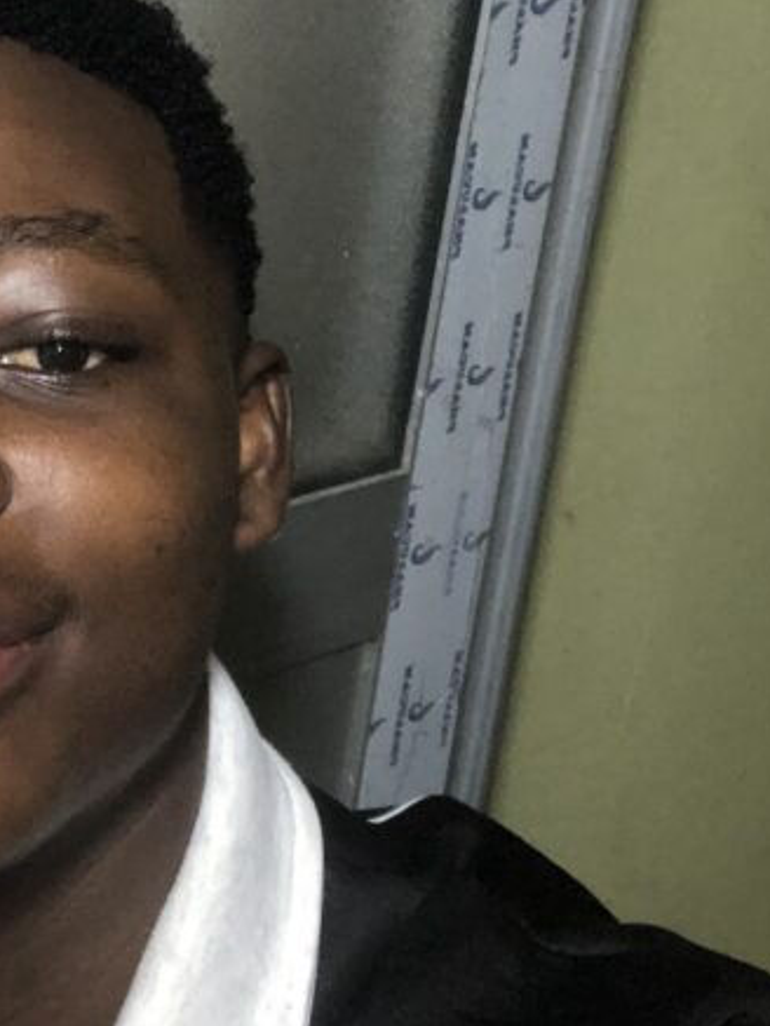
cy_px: 202
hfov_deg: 19.1
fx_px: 2223
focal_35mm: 75
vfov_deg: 25.5
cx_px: 15
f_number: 2.2
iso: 160
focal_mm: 2.87
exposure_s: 1/50
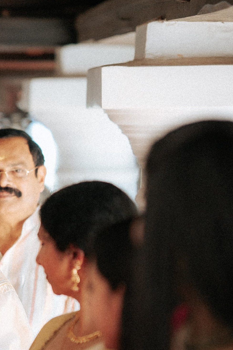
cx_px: -69
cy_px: 174
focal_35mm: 223
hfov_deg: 6.1
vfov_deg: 9.2
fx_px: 2165
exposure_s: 1/1250
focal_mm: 85
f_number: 1.6
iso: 800
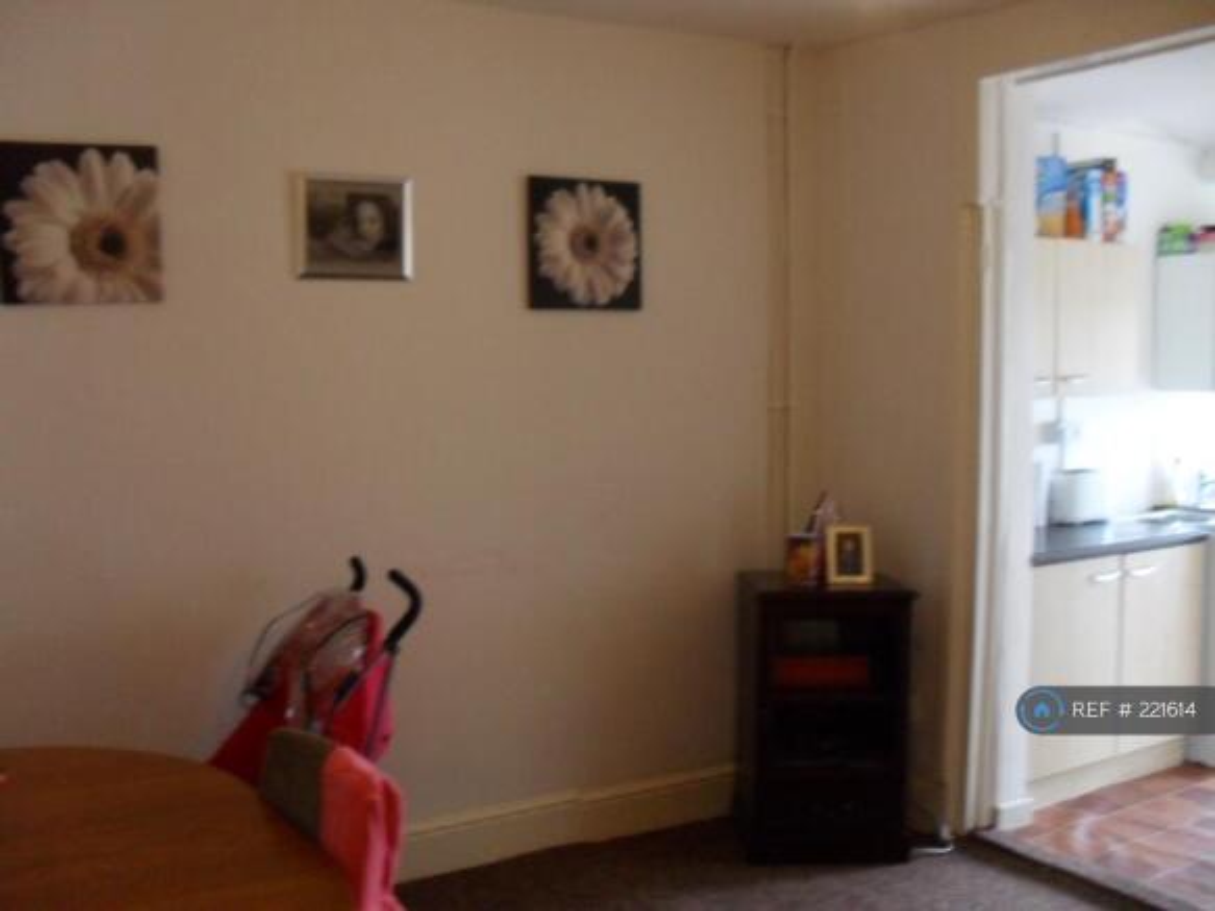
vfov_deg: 40.7
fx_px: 1228
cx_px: 608
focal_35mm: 35
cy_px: 456
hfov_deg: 52.6
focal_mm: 6.3
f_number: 3.2
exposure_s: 1/10
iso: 400
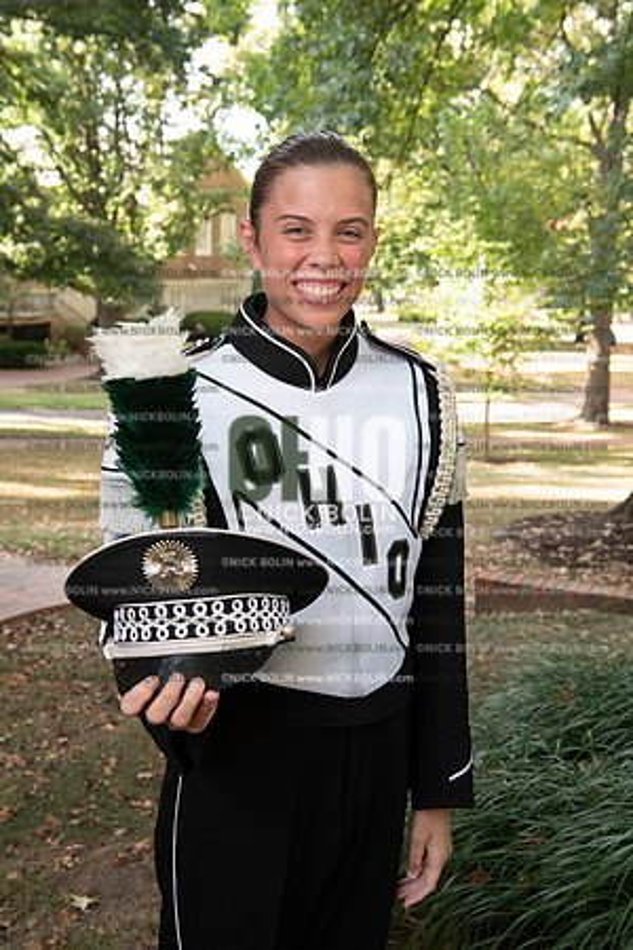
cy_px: 475
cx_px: 316
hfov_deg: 28.1
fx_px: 1266
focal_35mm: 48
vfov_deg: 41.1
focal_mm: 48
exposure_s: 1/100
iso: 800
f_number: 8
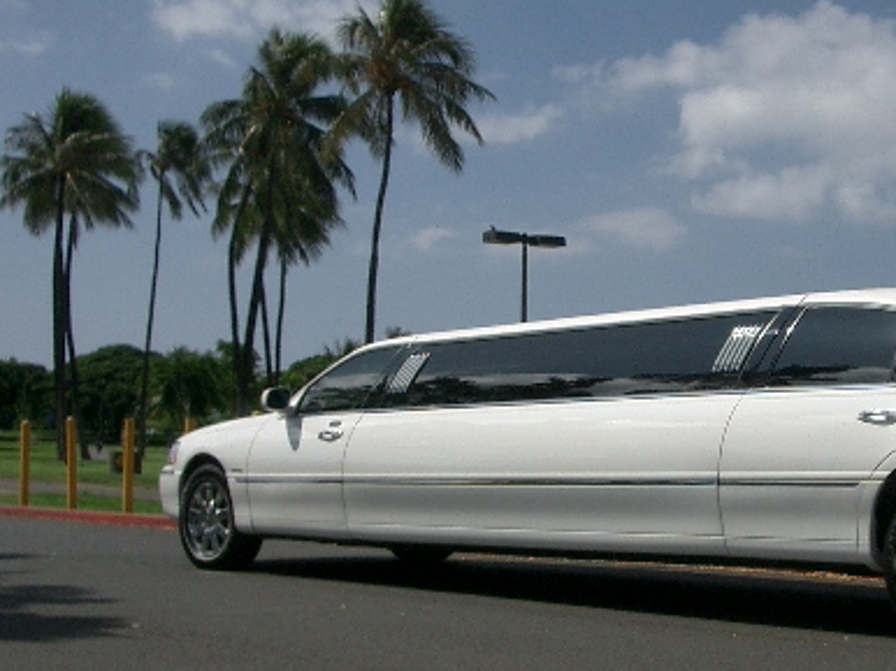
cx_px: 703
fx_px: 1759
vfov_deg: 21.6
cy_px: 362
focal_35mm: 68
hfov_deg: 28.0
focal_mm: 6.8
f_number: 4.6
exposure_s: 1/1000
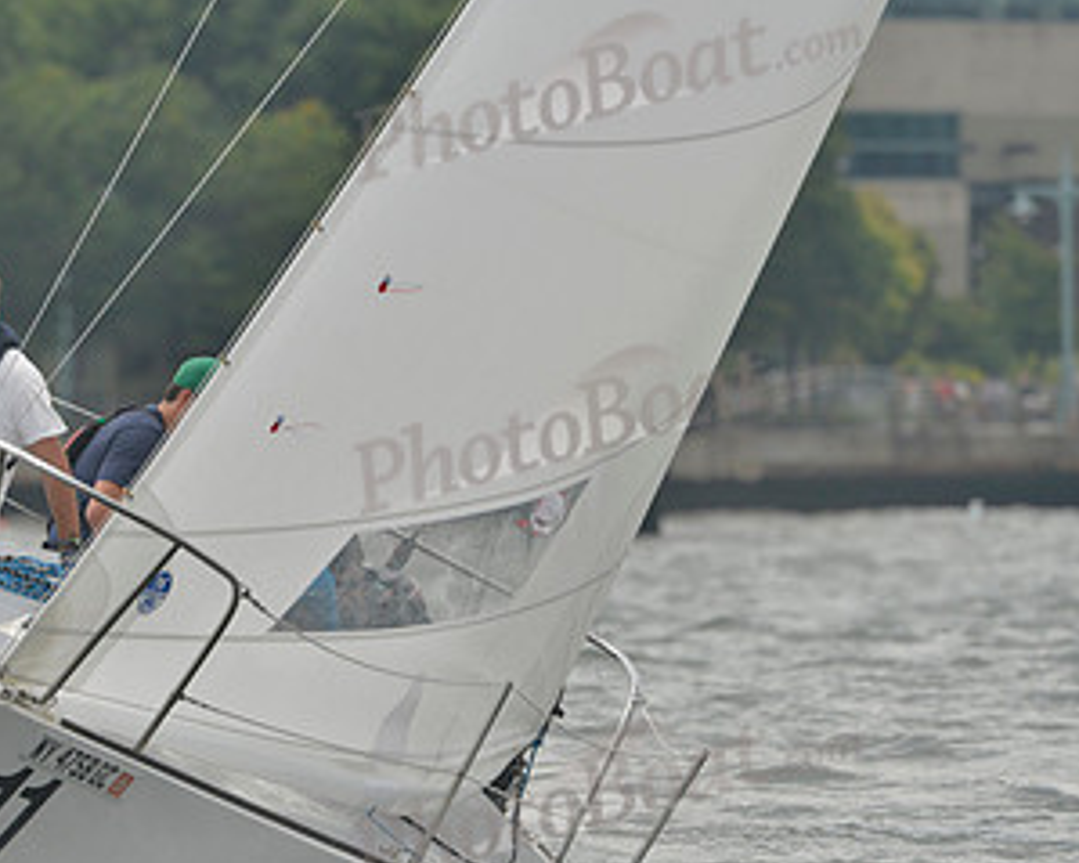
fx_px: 23272
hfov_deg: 2.7
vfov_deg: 2.1
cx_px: 170
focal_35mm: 729
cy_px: 659
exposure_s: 1/1000
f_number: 7.1
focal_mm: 400
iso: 400
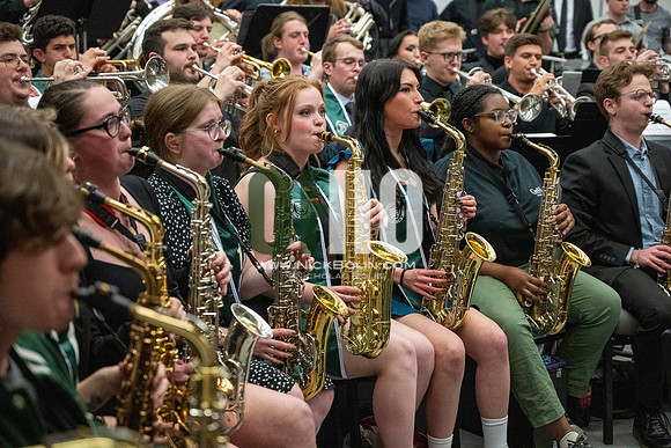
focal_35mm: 70
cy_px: 224
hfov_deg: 28.8
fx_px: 1305
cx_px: 336
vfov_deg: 19.5
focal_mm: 70
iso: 10000
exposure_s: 1/500
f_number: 4
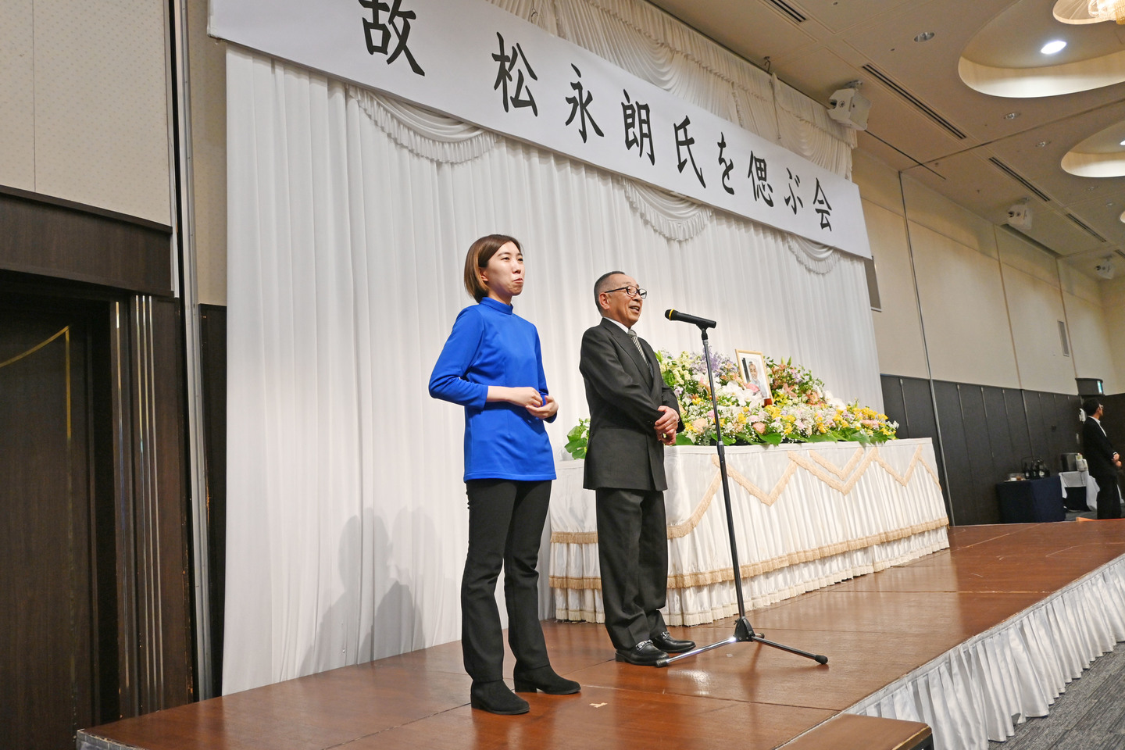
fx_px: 891
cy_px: 375
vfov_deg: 45.7
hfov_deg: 64.6
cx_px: 562
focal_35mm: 28
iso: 1000
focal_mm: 19
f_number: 3.8
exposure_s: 1/125
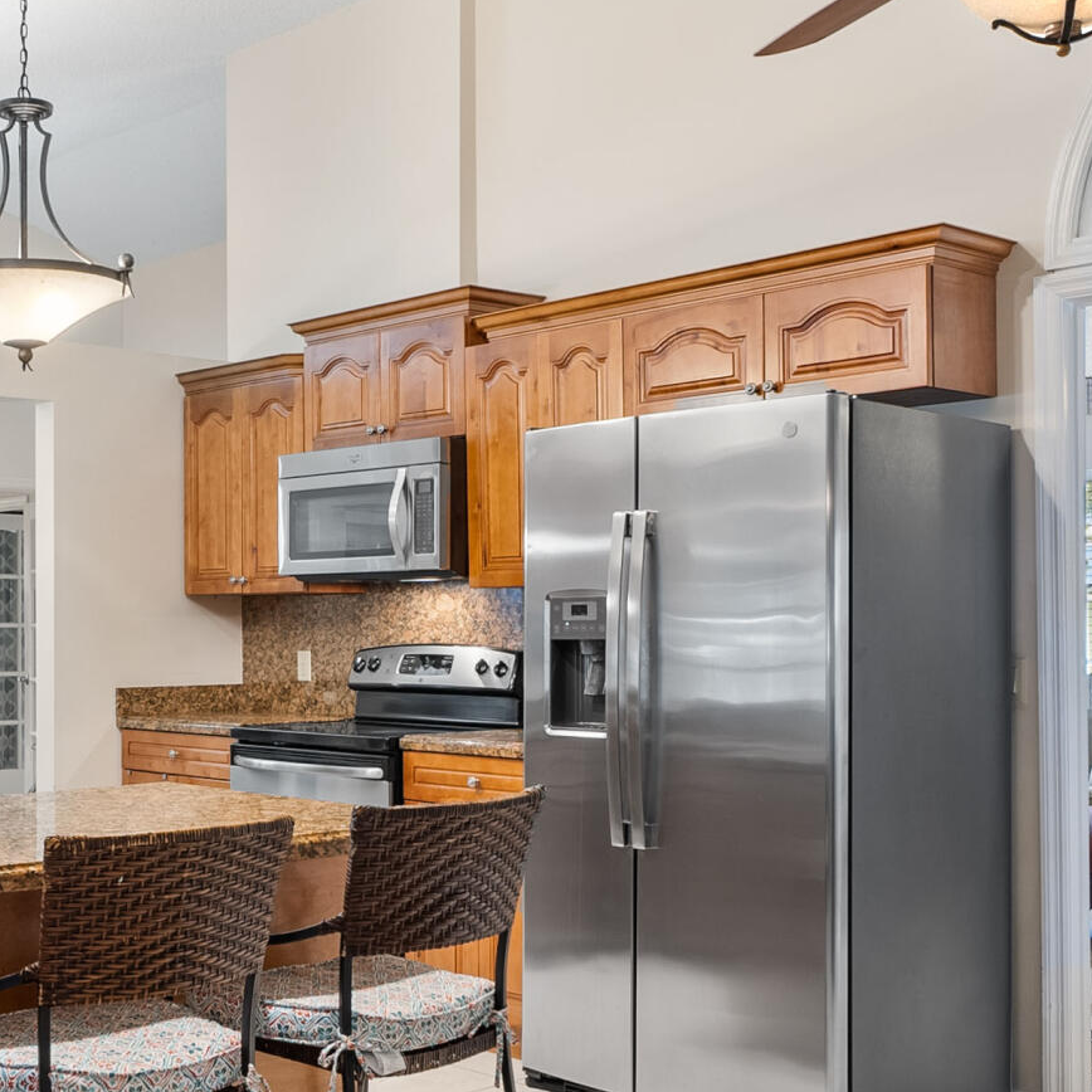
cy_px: 592
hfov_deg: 34.5
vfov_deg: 36.0
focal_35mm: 47
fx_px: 1677
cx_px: 165
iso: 100
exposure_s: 10
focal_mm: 16
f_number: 9
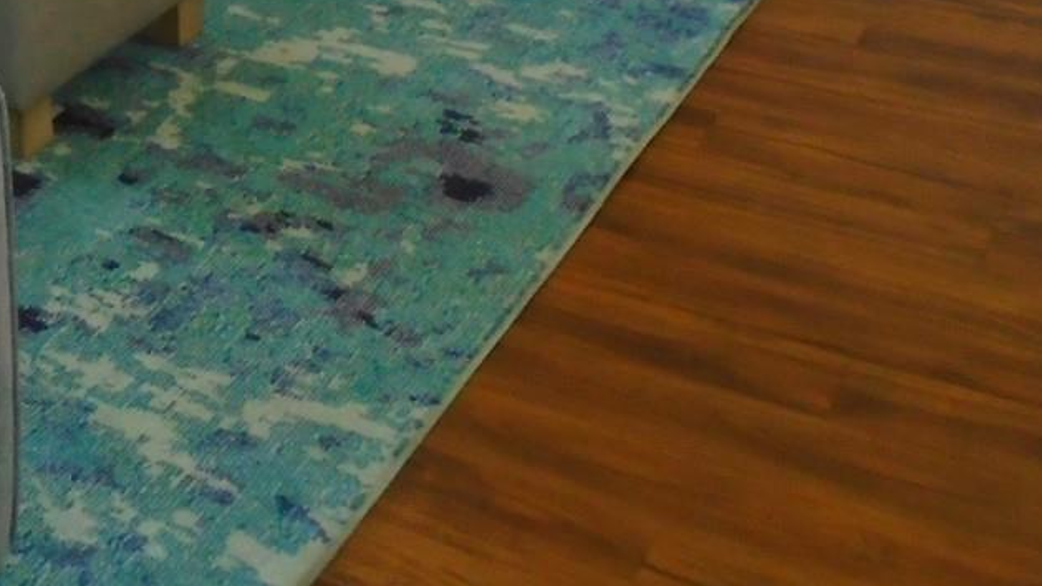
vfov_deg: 15.3
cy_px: -328
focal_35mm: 72
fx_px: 1990
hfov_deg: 28.1
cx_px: 71
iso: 320
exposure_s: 1/30
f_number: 3.2
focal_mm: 4.6
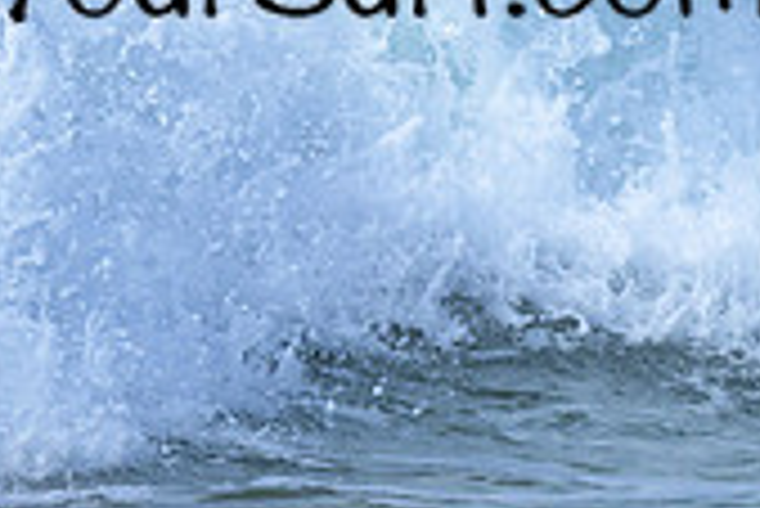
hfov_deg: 0.6
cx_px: 706
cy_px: -148
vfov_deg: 0.4
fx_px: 69281
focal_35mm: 3279
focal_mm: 800
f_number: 6.3
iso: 320
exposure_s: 1/2000
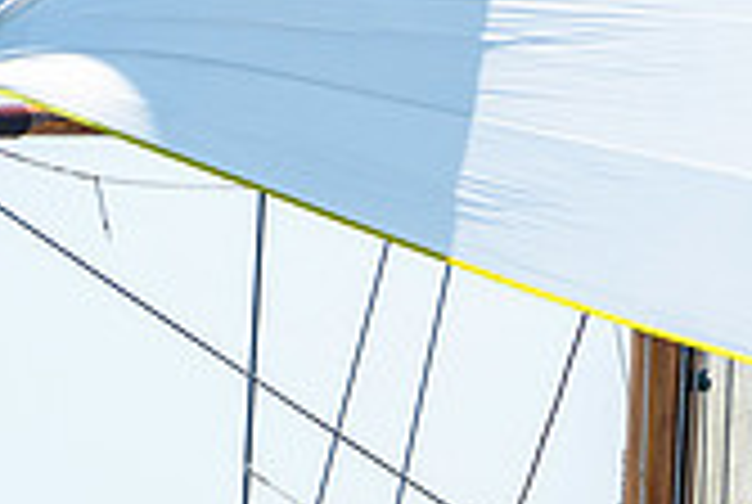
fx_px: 36997
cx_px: 365
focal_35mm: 1768
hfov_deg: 1.2
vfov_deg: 0.8
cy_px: 745
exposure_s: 1/3200
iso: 400
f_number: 5.6
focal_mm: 340
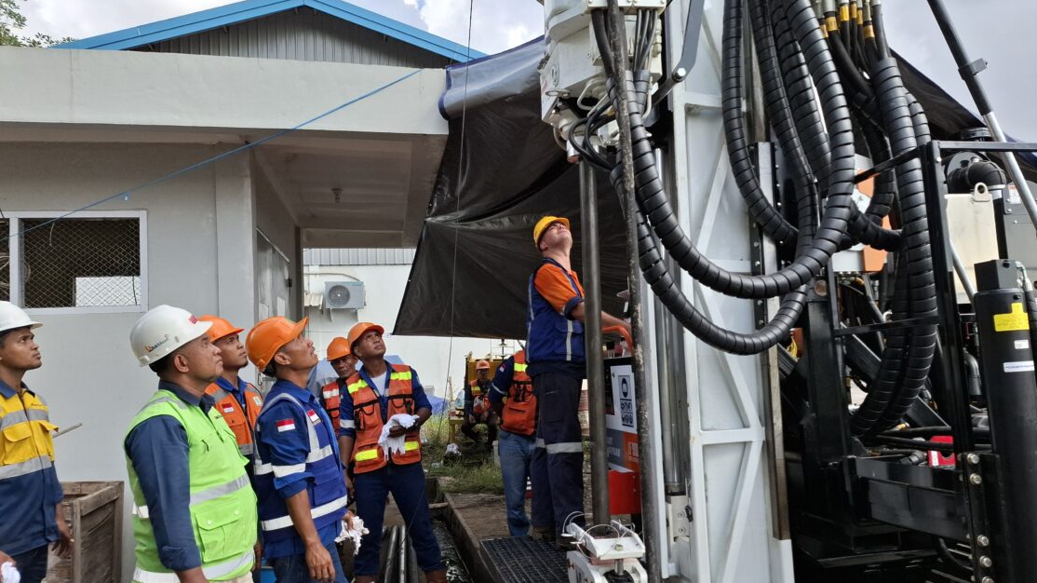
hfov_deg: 69.8
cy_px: 314
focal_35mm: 27
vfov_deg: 42.8
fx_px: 742
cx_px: 545
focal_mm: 5.54
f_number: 1.8
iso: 50
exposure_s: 1/734
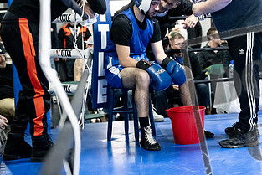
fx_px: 633
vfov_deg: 15.7
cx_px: 182
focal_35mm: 87
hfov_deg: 23.2
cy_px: 54
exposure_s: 1/1000
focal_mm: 47
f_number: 2.8
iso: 10000
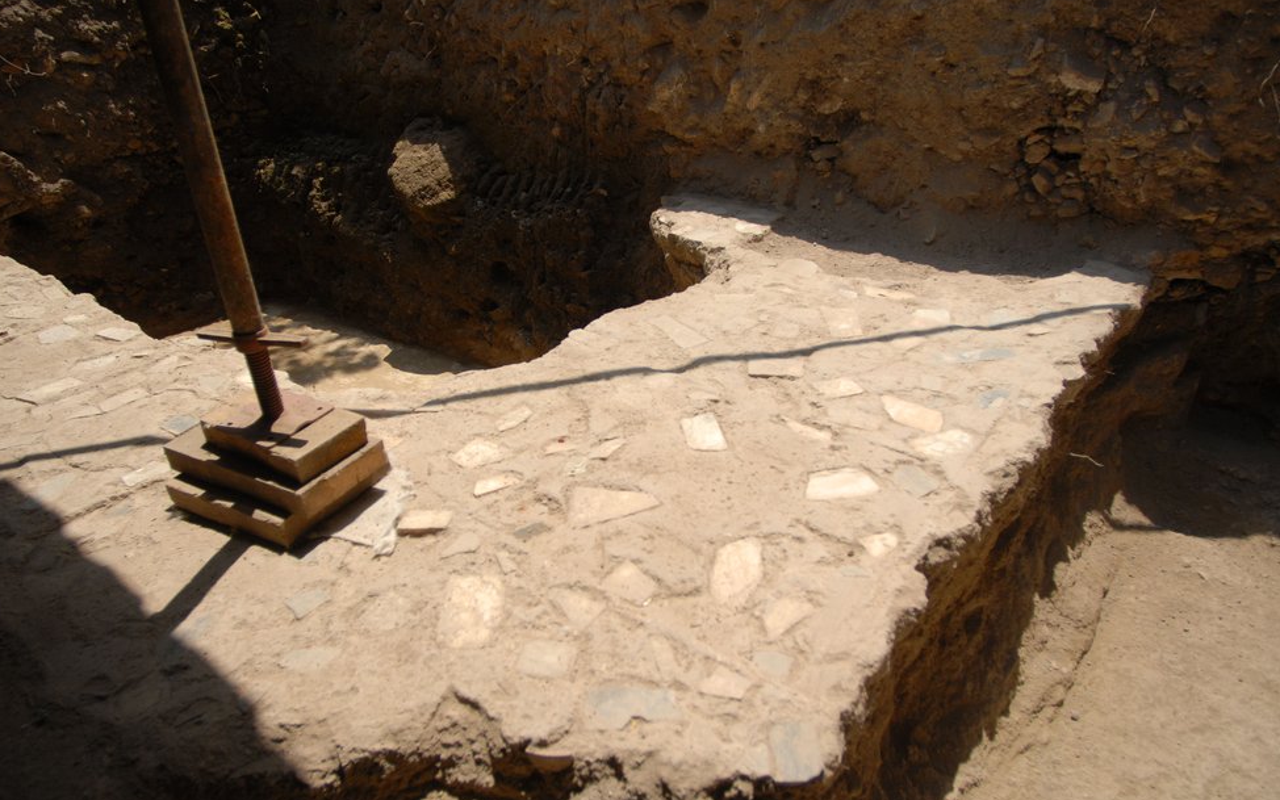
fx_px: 768
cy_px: 386
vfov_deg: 55.1
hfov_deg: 79.6
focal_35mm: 22
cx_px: 636
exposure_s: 1/2000
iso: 200
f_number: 3.5
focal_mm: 14
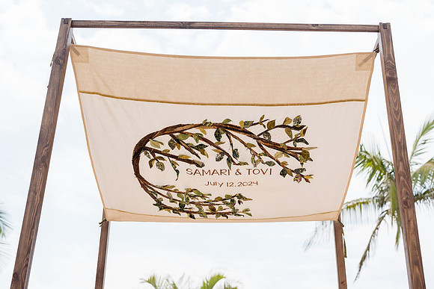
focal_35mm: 53
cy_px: 144
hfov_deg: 37.3
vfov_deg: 25.4
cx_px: 231
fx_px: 642
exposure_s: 1/4000
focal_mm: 50
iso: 200
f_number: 3.2
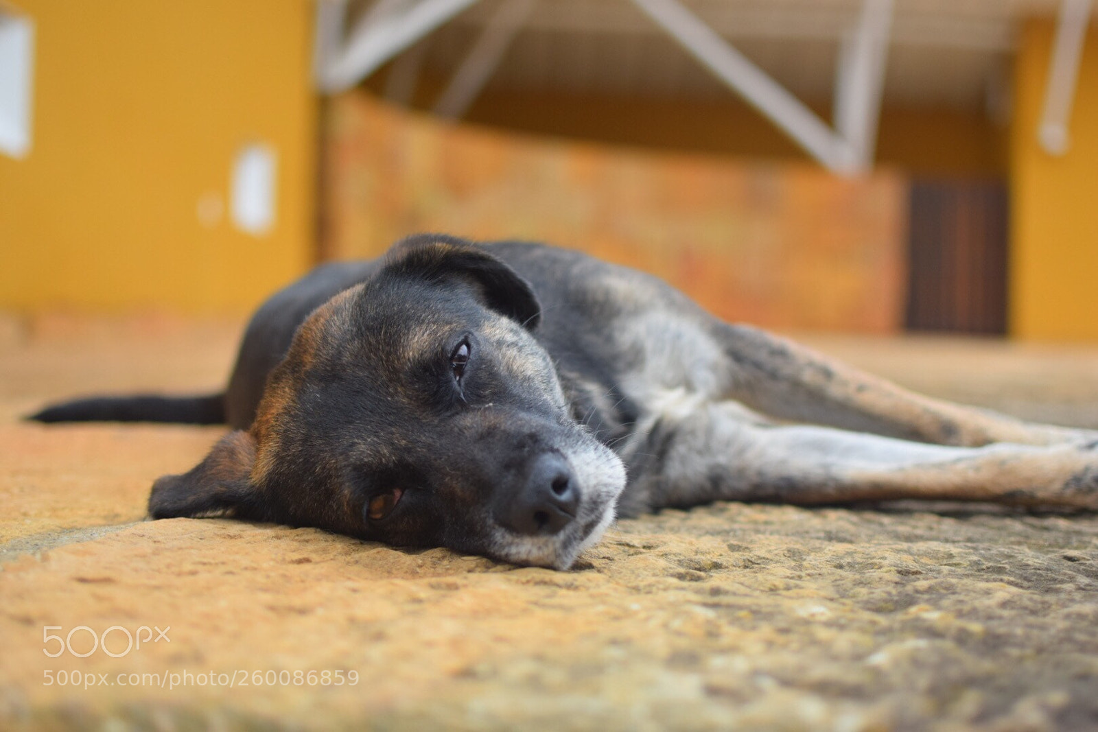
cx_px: 549
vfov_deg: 25.8
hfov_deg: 37.8
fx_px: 1601
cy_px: 366
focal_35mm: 52
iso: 400
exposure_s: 1/4000
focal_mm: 35
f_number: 2
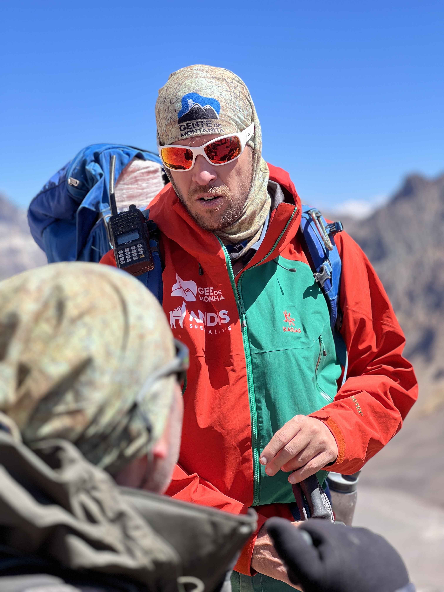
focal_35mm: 77
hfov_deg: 19.1
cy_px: 296
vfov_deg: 25.3
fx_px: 1317
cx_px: 222
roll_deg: +3.7
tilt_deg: -1.7
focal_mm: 9
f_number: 2.8
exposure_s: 1/471
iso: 32
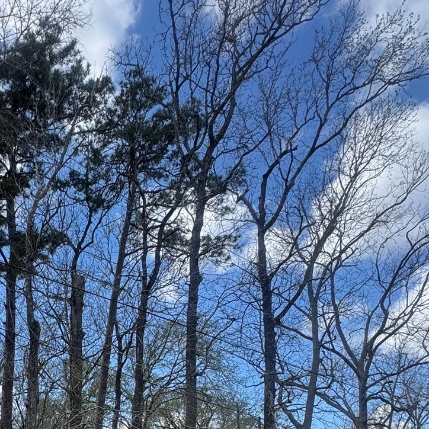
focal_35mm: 35
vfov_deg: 40.1
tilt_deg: +7.5
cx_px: 72
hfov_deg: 44.4
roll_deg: -0.7
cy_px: 450
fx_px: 491
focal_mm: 2.22
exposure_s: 1/840
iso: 50
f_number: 2.2
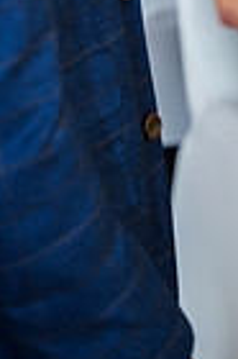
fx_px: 2147
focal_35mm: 216
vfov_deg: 9.2
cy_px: -203
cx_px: 279
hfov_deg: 6.3
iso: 800
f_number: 3.5
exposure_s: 1/100
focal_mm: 67
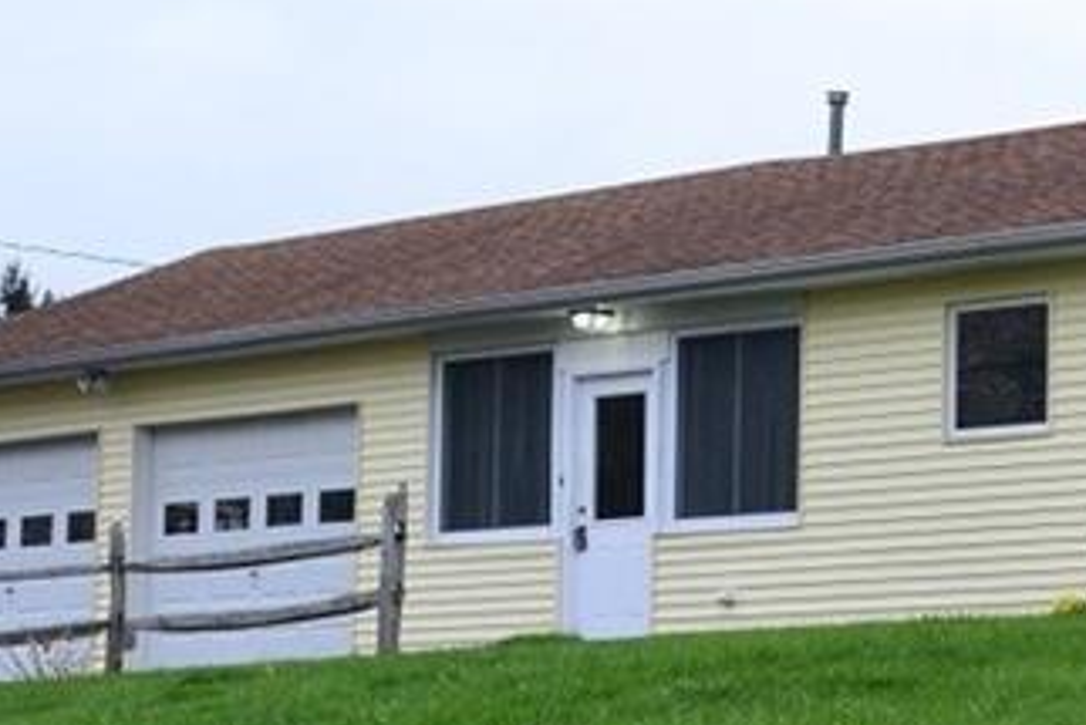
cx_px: 1400
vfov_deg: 11.1
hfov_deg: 15.7
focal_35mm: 124
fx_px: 3742
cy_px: 415
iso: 400
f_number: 9
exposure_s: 1/100
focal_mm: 26
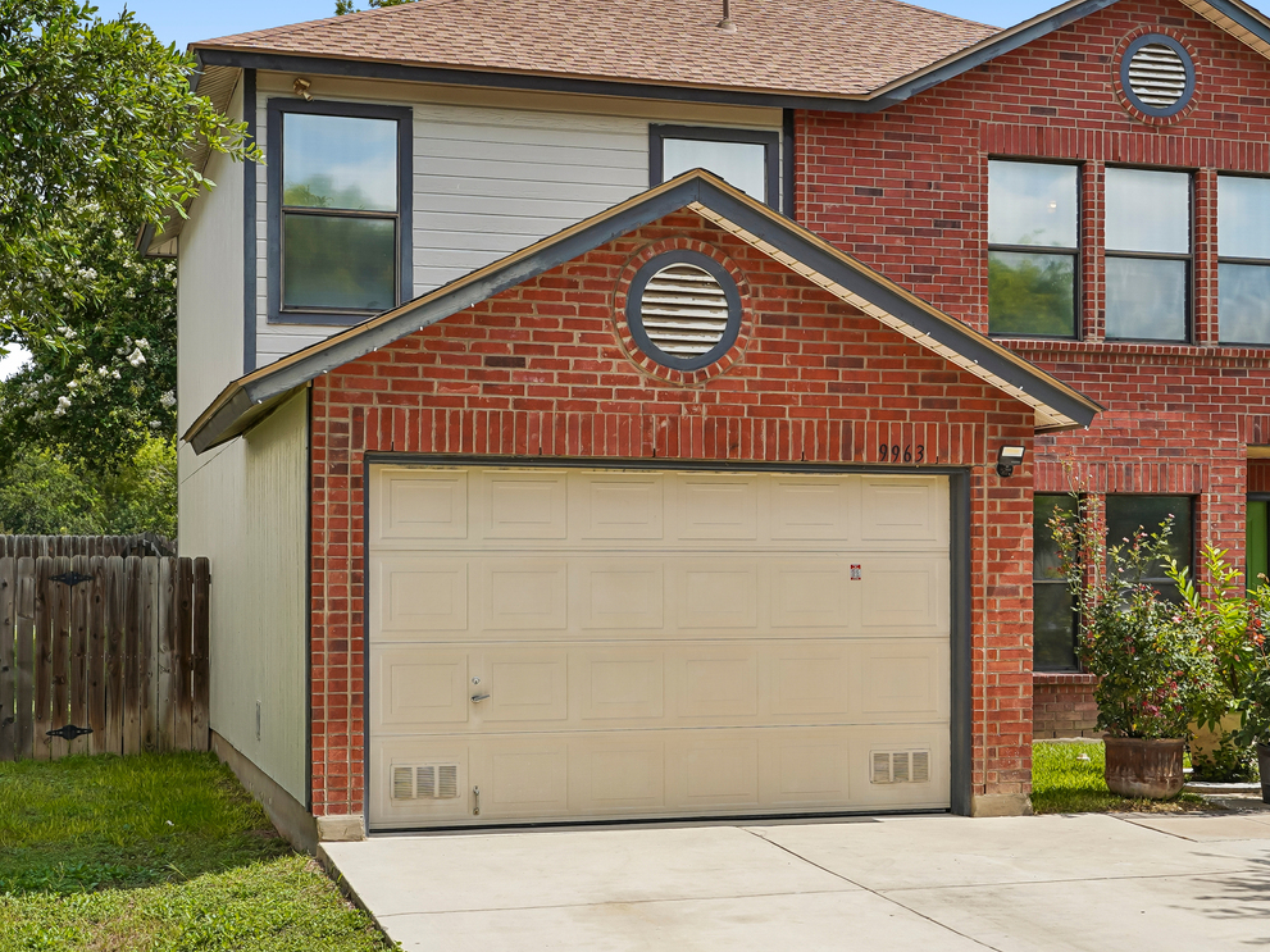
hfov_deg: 34.8
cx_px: 791
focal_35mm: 55
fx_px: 2018
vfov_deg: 26.5
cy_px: 375
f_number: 8
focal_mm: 35
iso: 100
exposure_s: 1/250
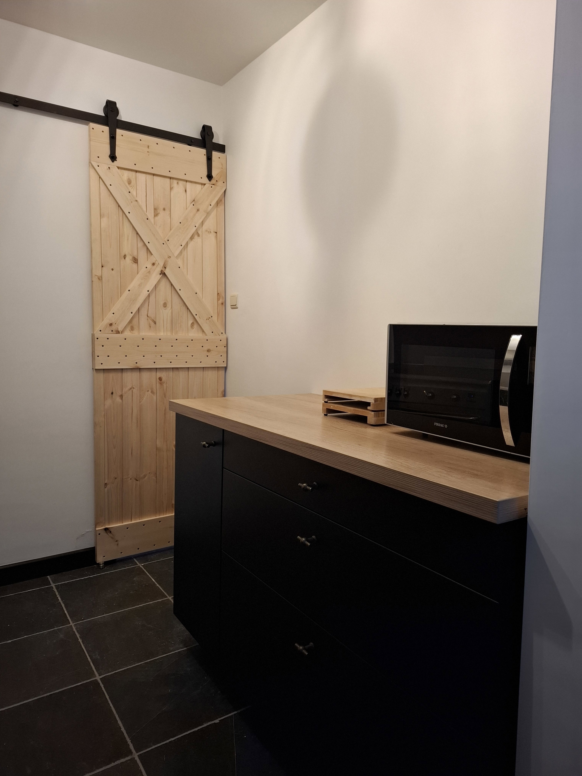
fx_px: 516
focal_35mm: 23
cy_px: 388
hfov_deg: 58.9
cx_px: 291
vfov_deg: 73.9
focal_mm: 5.54
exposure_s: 1/33
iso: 250
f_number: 1.8
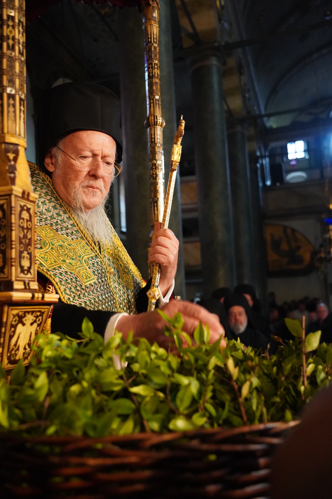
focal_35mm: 30
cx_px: 166
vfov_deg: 61.9
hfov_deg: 43.6
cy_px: 250
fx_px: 415
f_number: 4
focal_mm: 30
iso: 10000
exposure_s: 1/60
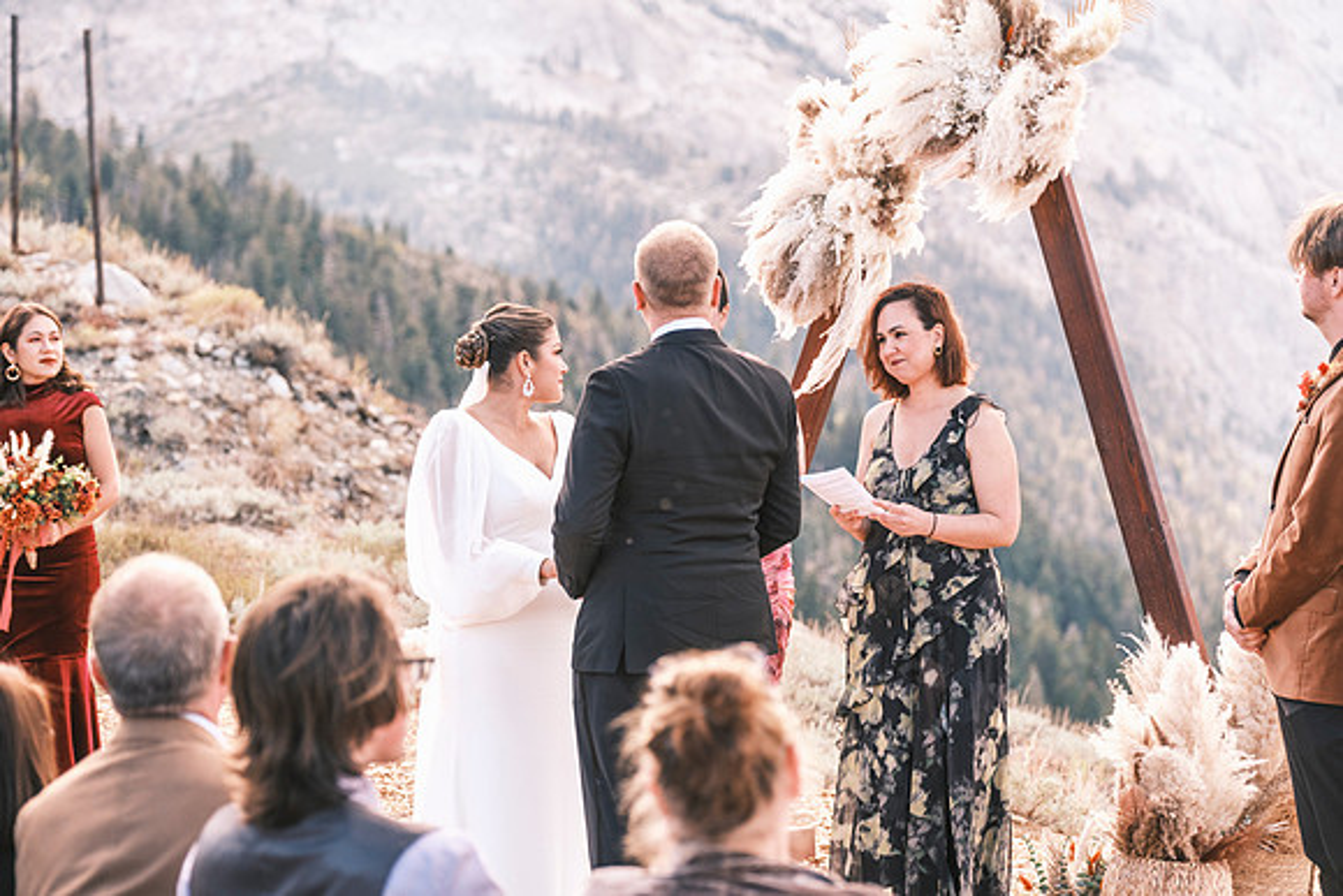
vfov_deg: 12.2
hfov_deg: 18.3
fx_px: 4179
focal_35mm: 112
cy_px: 448
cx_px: 672
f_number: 3.2
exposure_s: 1/550
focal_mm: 74.4
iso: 400
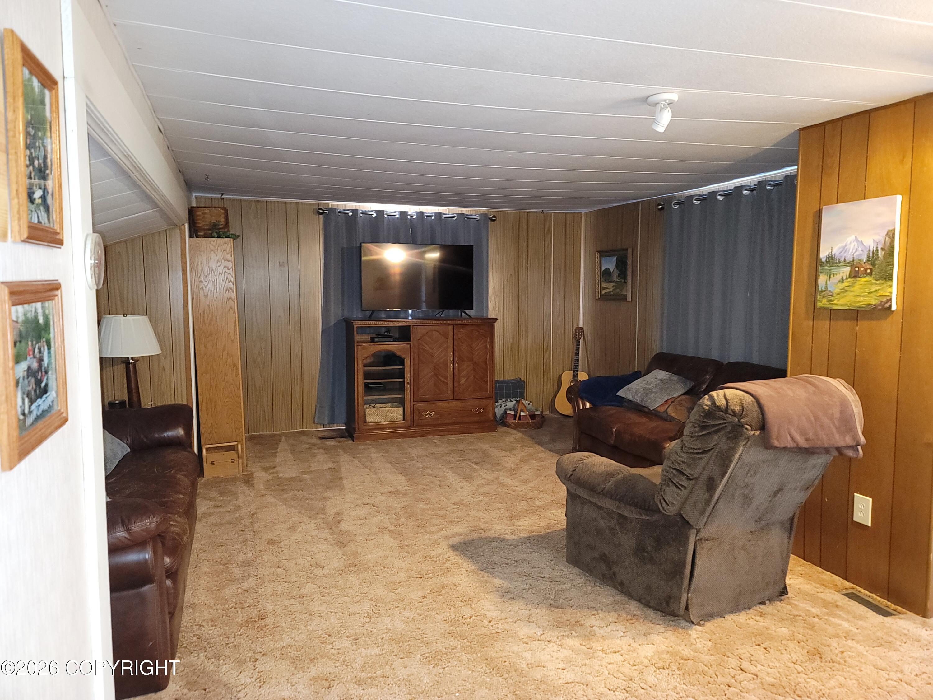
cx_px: 466
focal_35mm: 25
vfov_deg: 54.9
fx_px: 674
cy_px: 350
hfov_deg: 69.4
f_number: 1.8
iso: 320
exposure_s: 1/10
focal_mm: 7
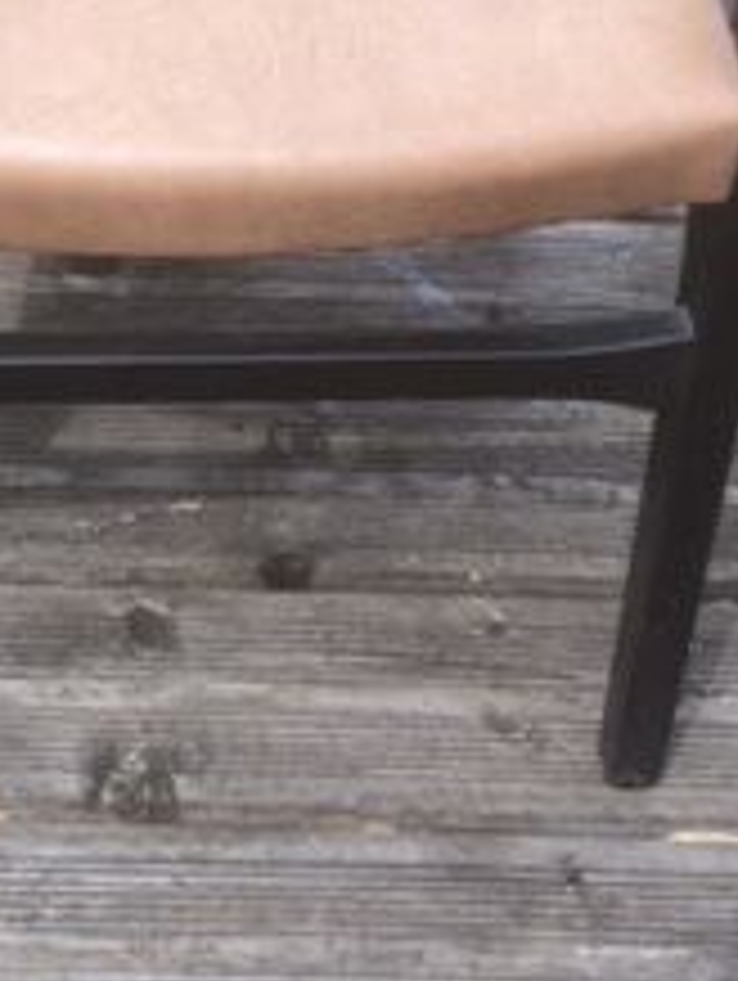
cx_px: 171
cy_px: 202
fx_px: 2412
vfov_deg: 22.7
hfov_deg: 17.3
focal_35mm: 85
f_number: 2.2
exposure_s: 1/672
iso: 32
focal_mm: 4.15
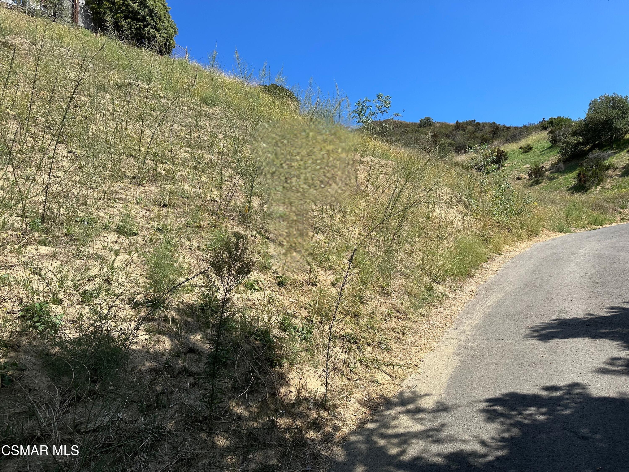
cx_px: 314
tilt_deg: +8.3
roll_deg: +2.7
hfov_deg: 71.6
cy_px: 236
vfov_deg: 56.8
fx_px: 436
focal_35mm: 24
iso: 80
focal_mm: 6.86
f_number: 1.78
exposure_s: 1/3861
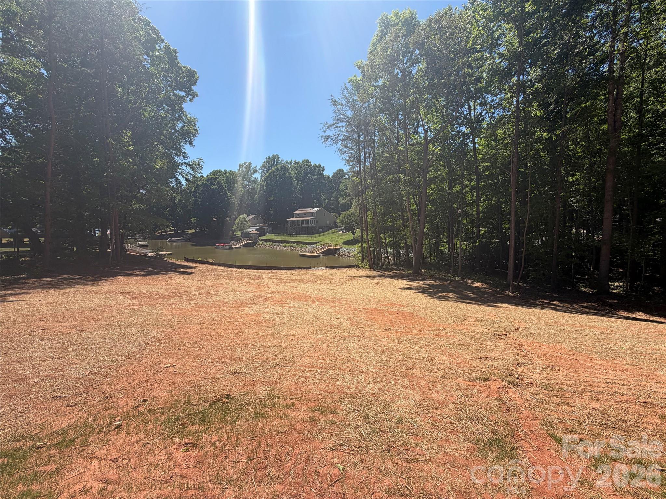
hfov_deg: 102.1
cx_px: 333
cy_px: 250
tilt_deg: -5.4
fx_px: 269
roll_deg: +0.6
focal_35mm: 14
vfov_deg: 85.7
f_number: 2.2
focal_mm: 2.22
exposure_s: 1/770
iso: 20
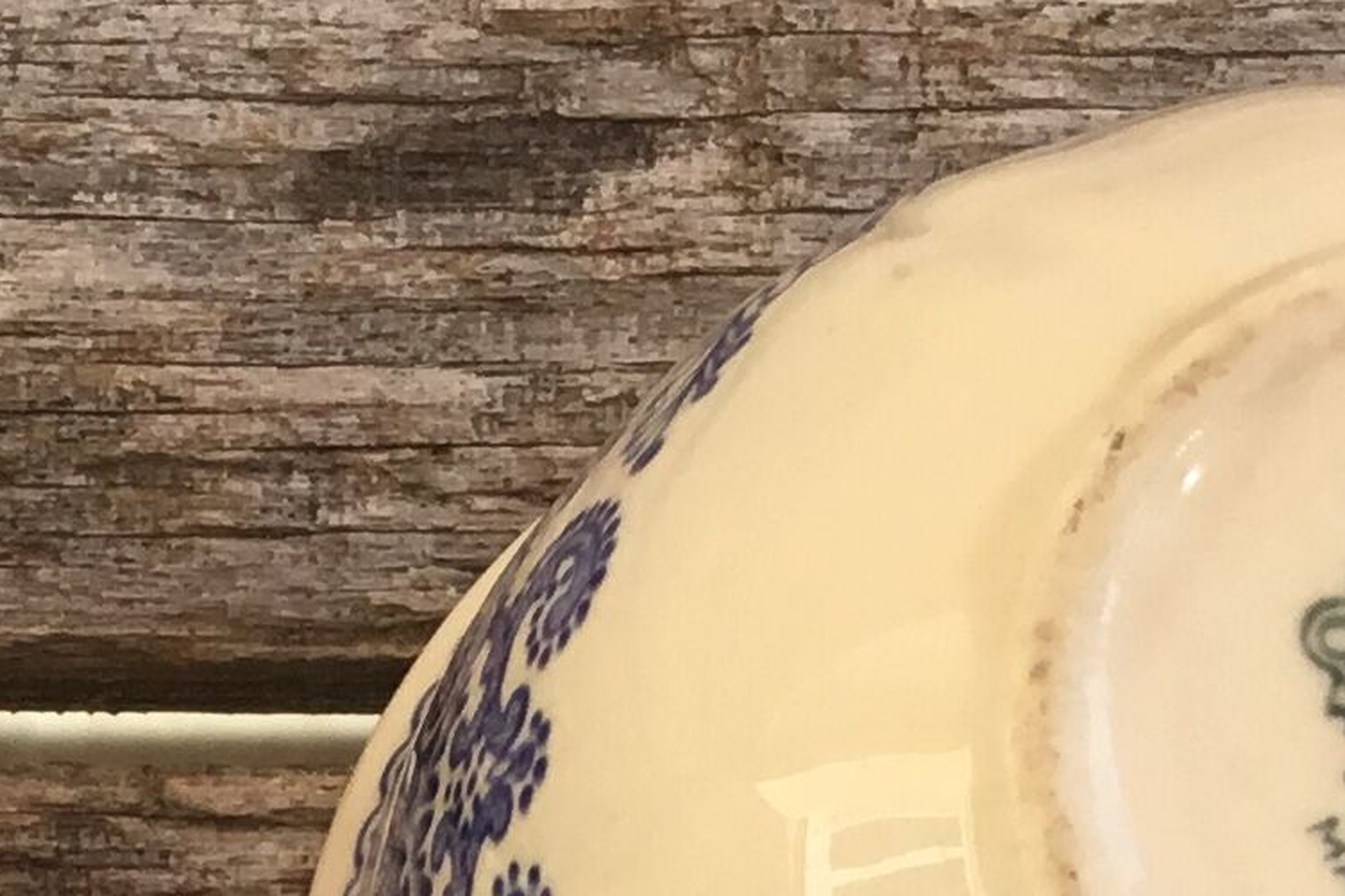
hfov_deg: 14.4
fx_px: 5229
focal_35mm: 140
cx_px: -13
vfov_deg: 9.2
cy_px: 1726
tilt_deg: -84.5
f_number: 2.4
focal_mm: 3.3
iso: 25
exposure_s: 1/543
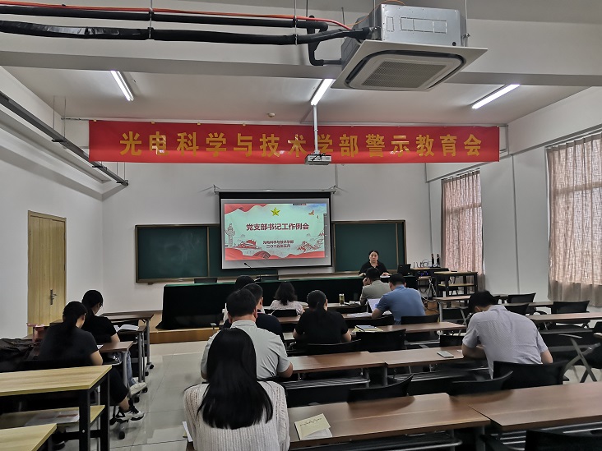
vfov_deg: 51.4
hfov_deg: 65.3
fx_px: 470
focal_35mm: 27
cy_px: 226
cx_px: 301
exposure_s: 1/60
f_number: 1.8
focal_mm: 3.95
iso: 80
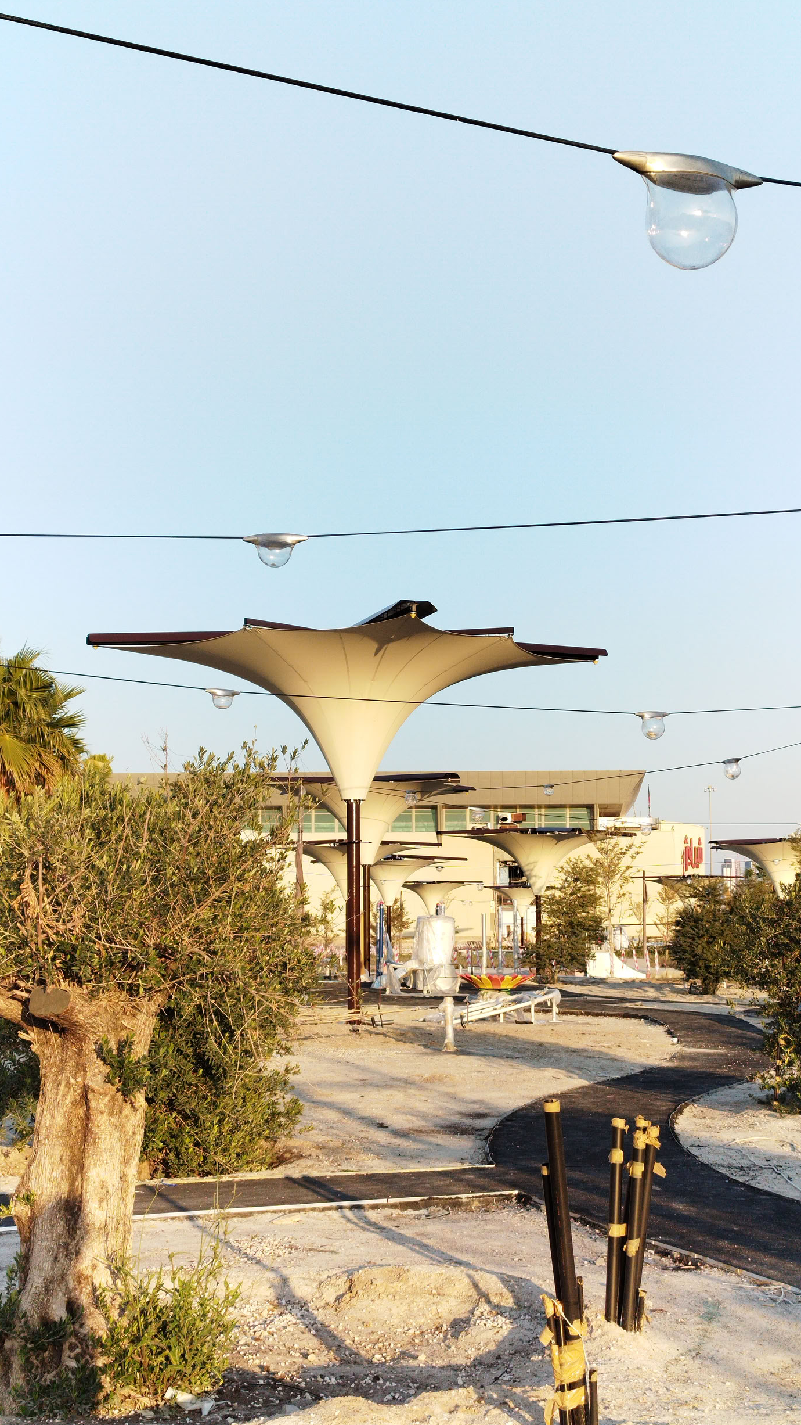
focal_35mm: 27
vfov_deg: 69.9
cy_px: 719
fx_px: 1019
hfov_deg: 42.9
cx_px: 395
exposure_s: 1/258
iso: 50
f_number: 1.89
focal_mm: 5.89
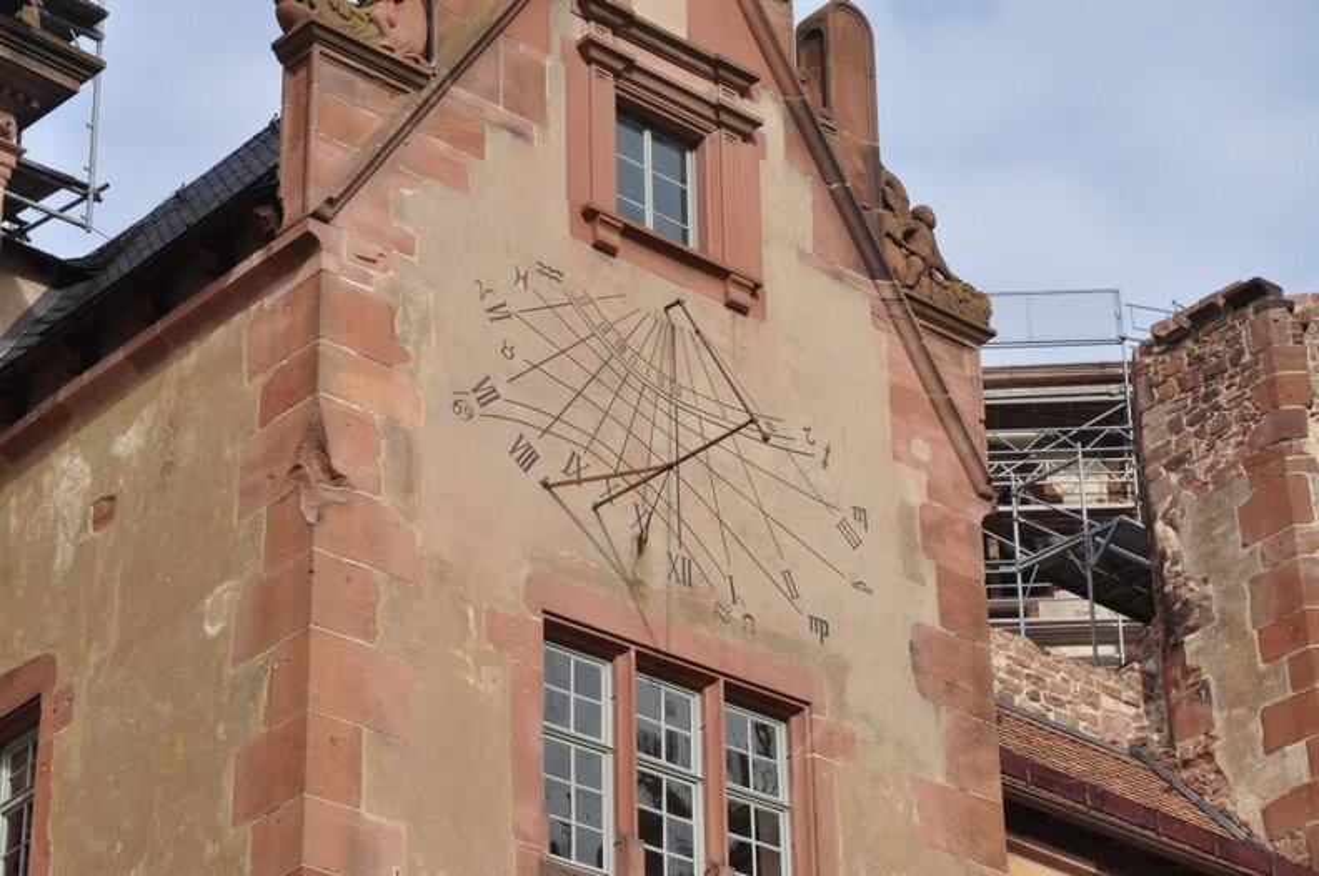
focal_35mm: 105
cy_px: 438
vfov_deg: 13.0
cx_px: 660
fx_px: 3842
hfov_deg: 19.5
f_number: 8
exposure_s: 1/400
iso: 200
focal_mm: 70
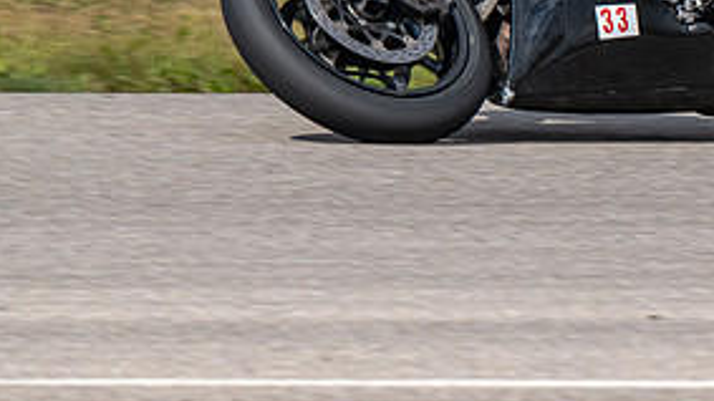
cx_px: 617
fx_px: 13495
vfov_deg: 1.7
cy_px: 12
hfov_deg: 3.0
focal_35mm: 713
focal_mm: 280
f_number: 11
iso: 360
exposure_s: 1/800
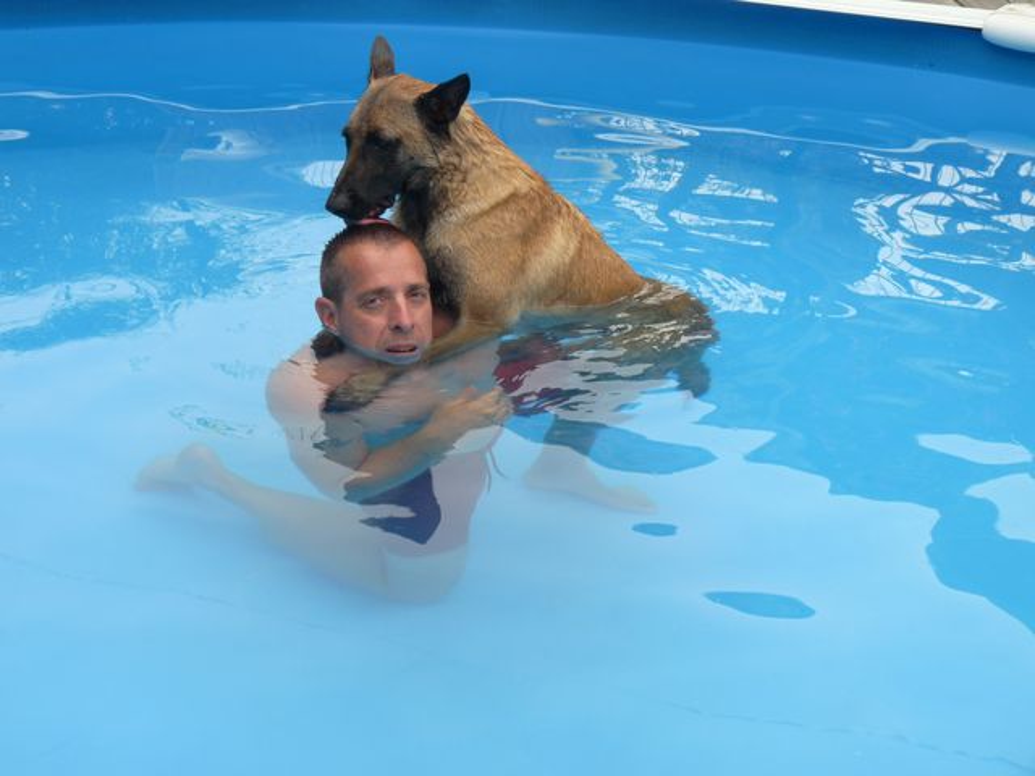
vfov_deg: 21.0
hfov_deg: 27.8
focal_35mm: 70
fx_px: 2093
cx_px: 518
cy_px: 388
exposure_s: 1/200
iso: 100
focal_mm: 12.4
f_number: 4
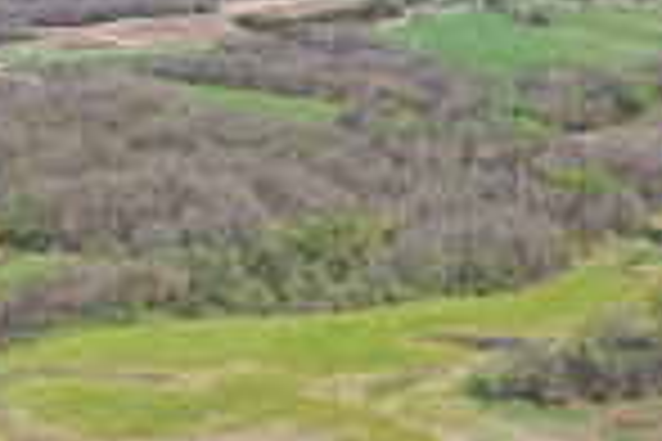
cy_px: 364
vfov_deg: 15.8
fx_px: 1581
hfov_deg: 23.5
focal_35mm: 86
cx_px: 446
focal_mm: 10.26
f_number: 5.6
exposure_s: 1/400
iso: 100
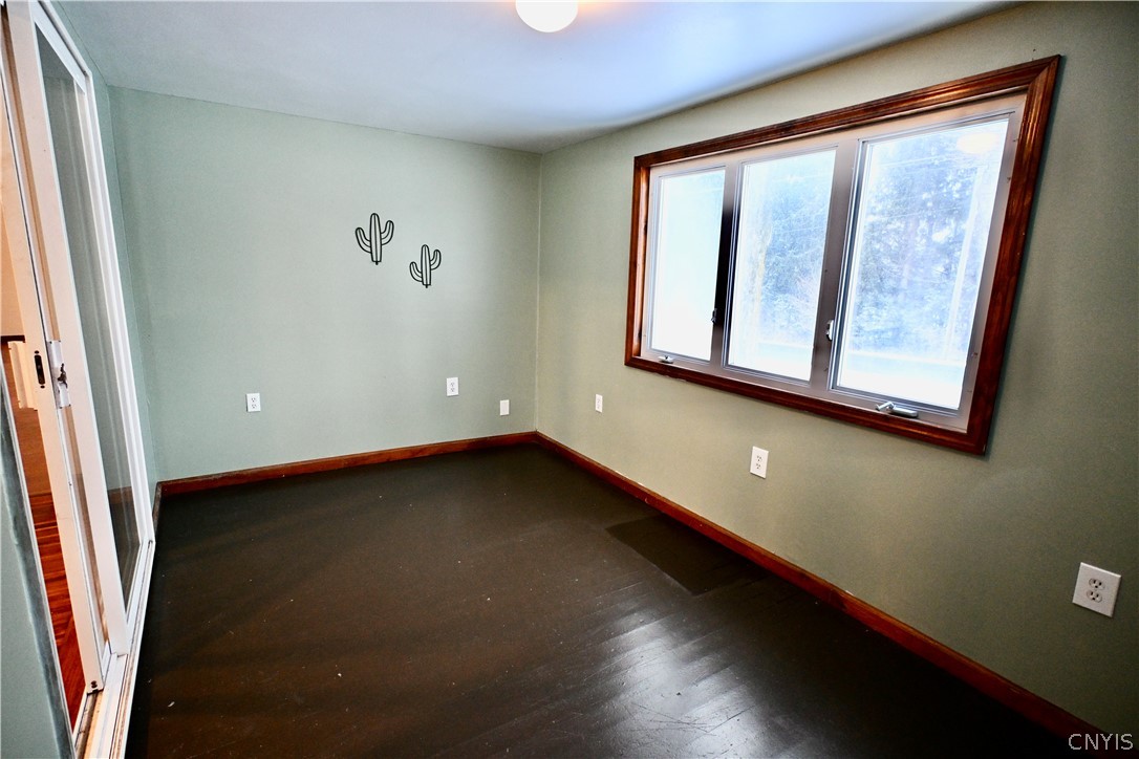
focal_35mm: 18
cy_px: 380
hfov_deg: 90.0
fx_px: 569
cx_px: 570
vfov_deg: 67.4
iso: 1250
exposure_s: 1/125
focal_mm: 12
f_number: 3.5
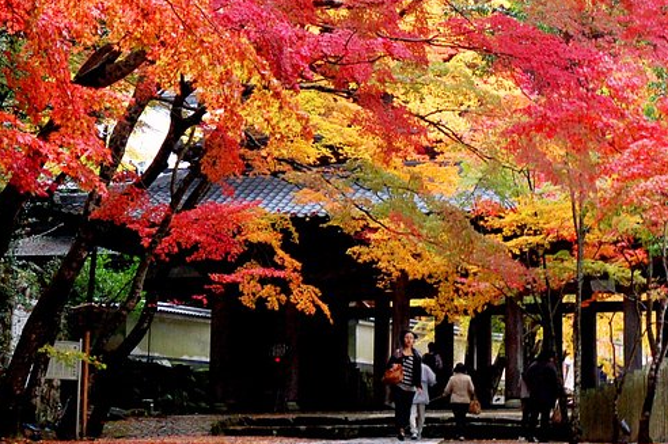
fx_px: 2317
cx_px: 491
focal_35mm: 125
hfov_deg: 16.3
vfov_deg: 10.9
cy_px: 14
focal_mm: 40
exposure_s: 1/25
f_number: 4.5
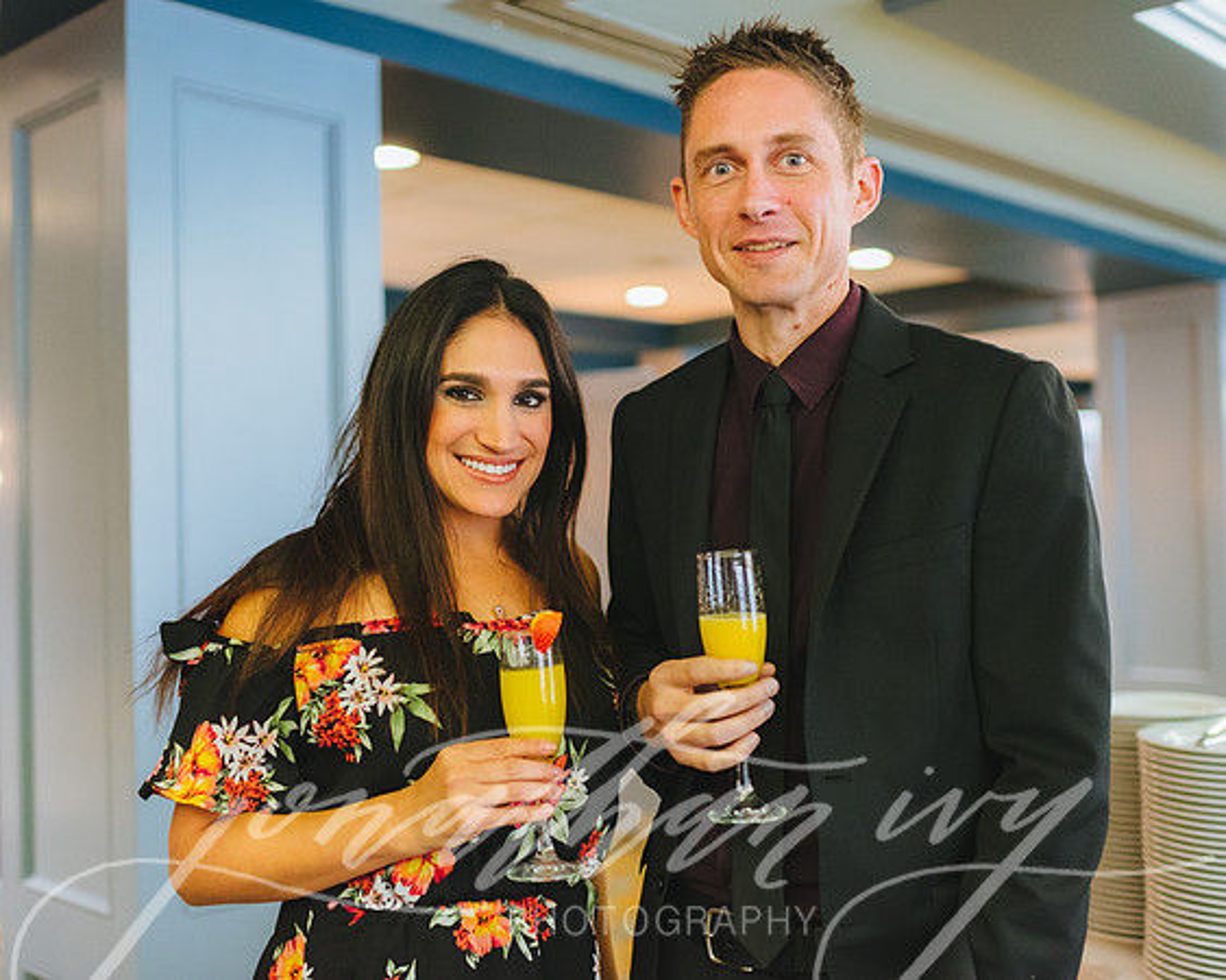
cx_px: 565
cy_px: 490
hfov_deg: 46.4
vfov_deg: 37.9
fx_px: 1429
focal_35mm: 39
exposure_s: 1/200
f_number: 2
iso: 2500
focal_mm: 35
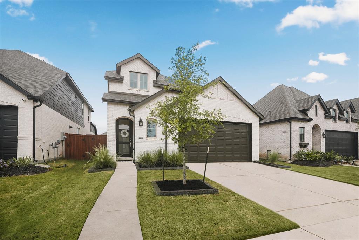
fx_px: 160
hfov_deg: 96.7
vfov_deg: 73.8
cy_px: 120
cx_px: 180
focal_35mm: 16
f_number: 4
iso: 100
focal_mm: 16
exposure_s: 1/320
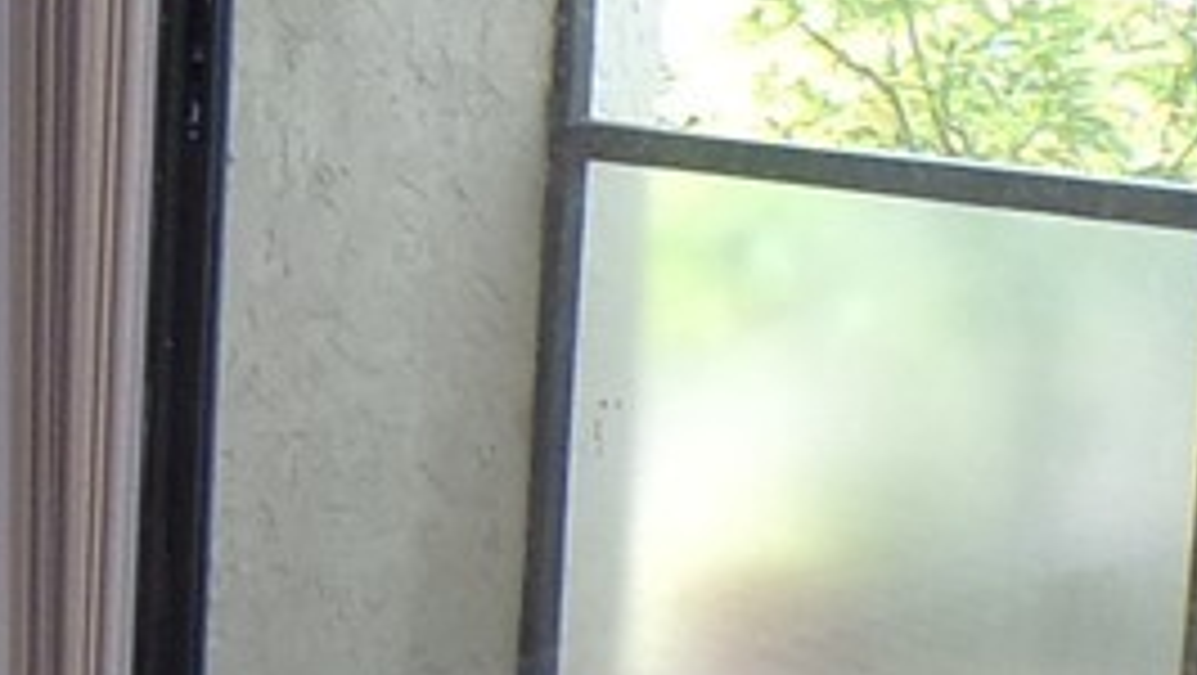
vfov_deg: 7.7
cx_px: -544
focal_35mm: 157
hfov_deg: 13.0
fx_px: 4986
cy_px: 554
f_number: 3
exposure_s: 1/34
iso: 200
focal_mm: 4.3
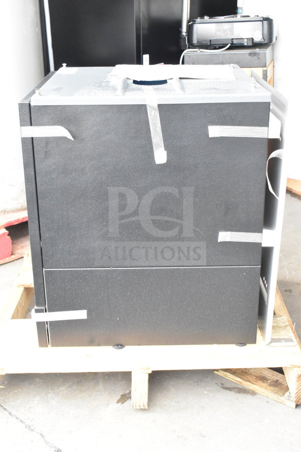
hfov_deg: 28.1
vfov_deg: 41.1
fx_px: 602
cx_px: 150
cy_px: 226
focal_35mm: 48
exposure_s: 1/250
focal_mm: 32
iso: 6400
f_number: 8
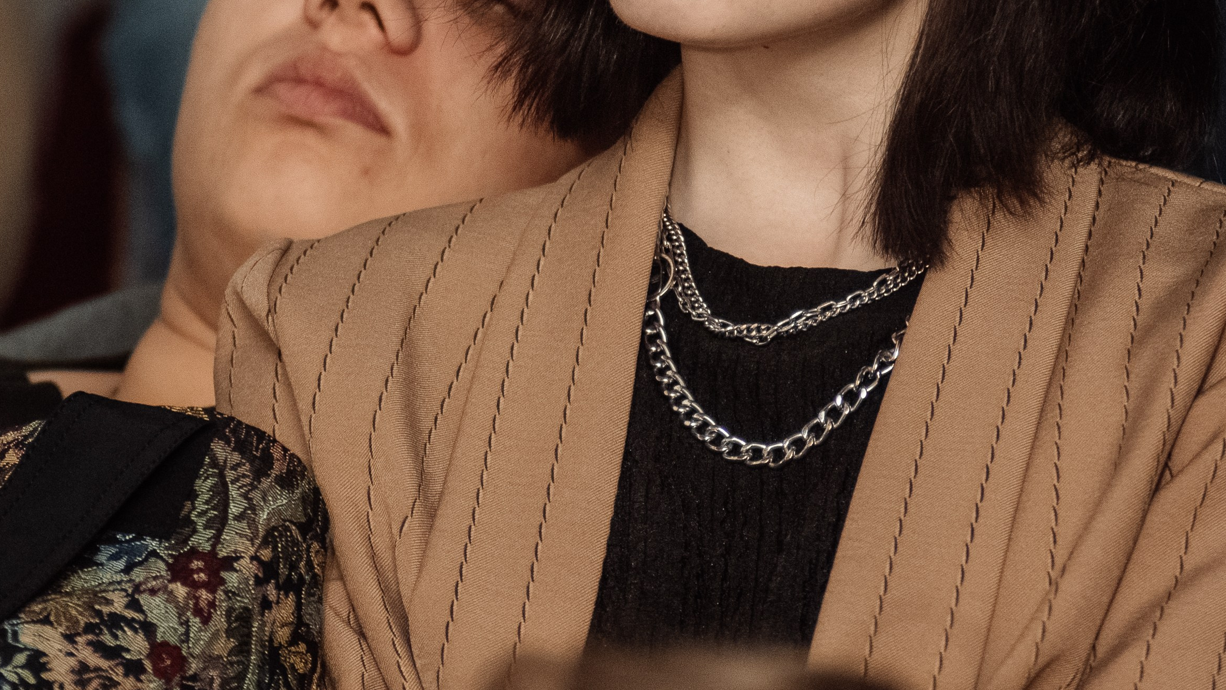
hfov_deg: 4.1
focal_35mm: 523
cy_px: 101
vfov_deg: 2.3
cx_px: 523
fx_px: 17002
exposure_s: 1/160
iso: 500
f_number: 4
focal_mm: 200
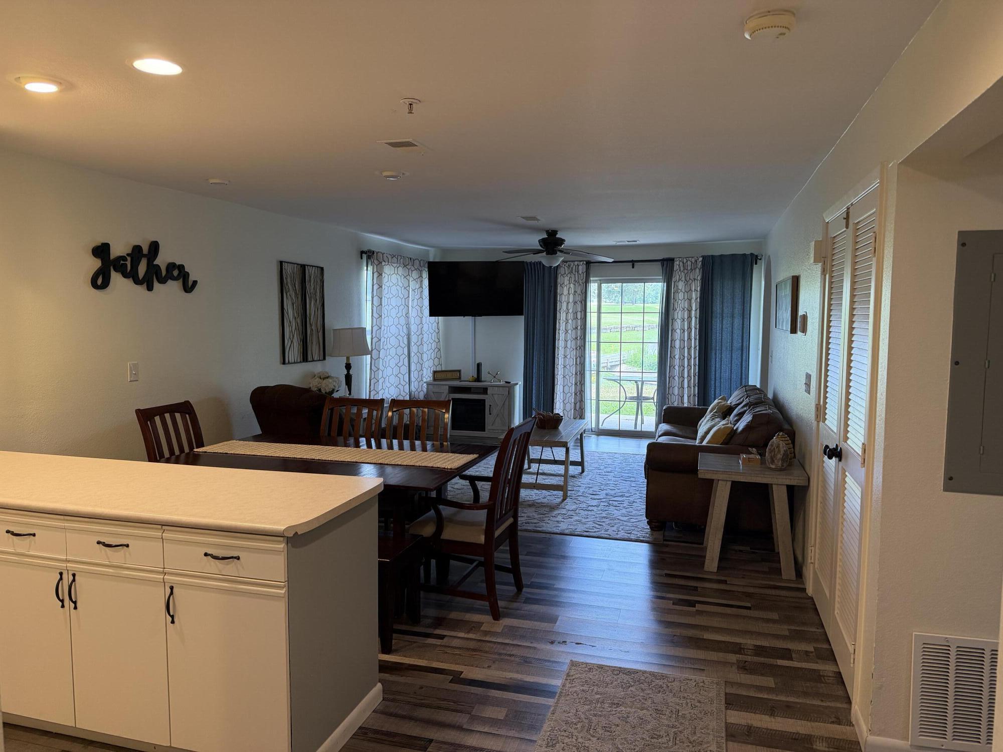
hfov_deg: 71.6
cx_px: 502
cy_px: 376
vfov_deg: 56.8
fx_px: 695
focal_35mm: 24
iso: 320
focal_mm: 6.76
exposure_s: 1/120
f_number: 1.78
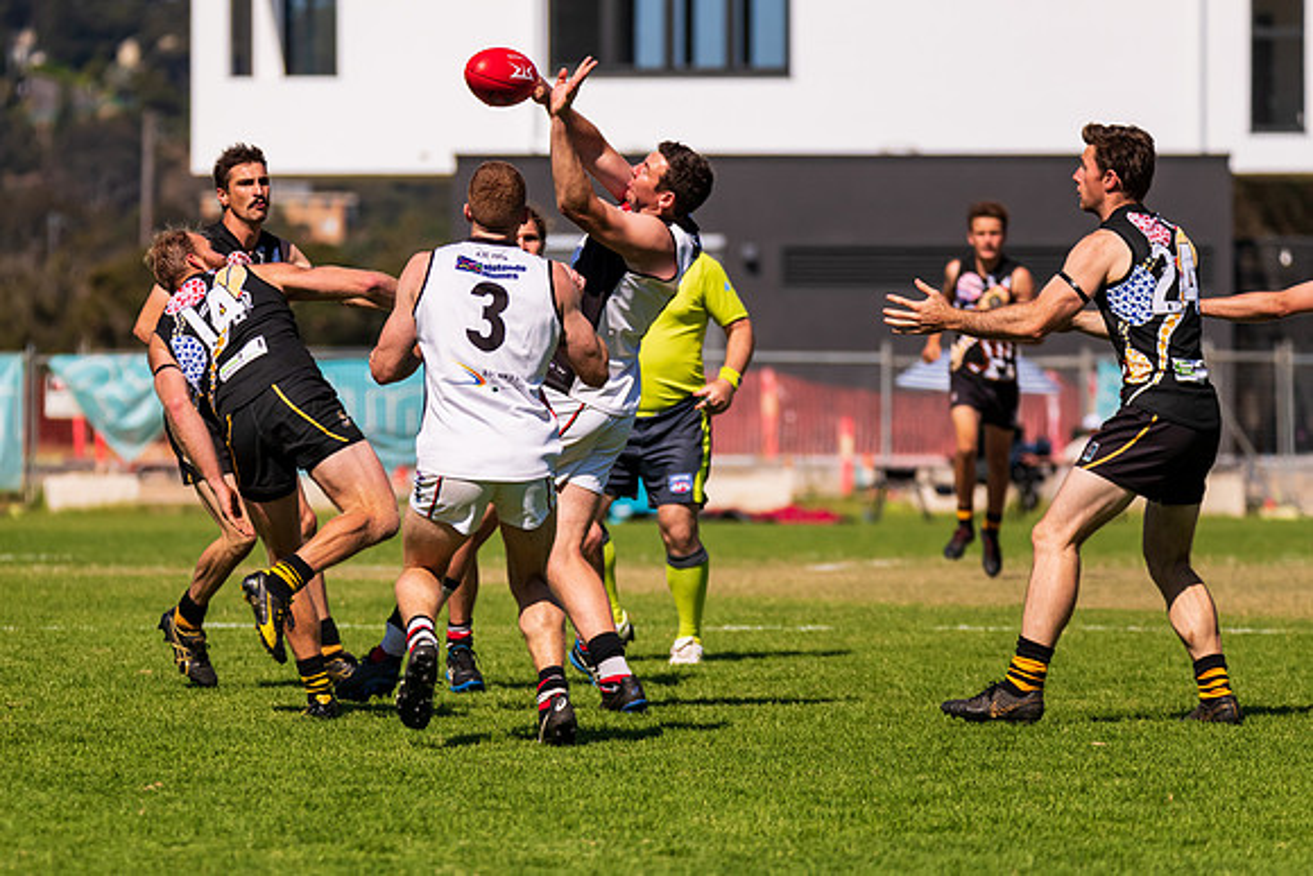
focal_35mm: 353
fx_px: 12875
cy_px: 344
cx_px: 497
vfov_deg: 3.9
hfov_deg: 5.8
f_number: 6.3
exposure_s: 1/6400
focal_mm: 280
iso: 800
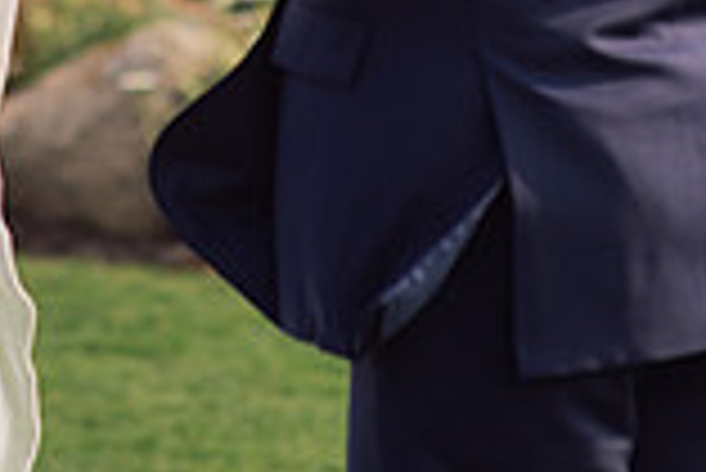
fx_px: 4770
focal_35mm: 243
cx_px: 54
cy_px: -369
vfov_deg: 5.6
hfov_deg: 8.4
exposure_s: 1/2000
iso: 160
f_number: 2.5
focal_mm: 85
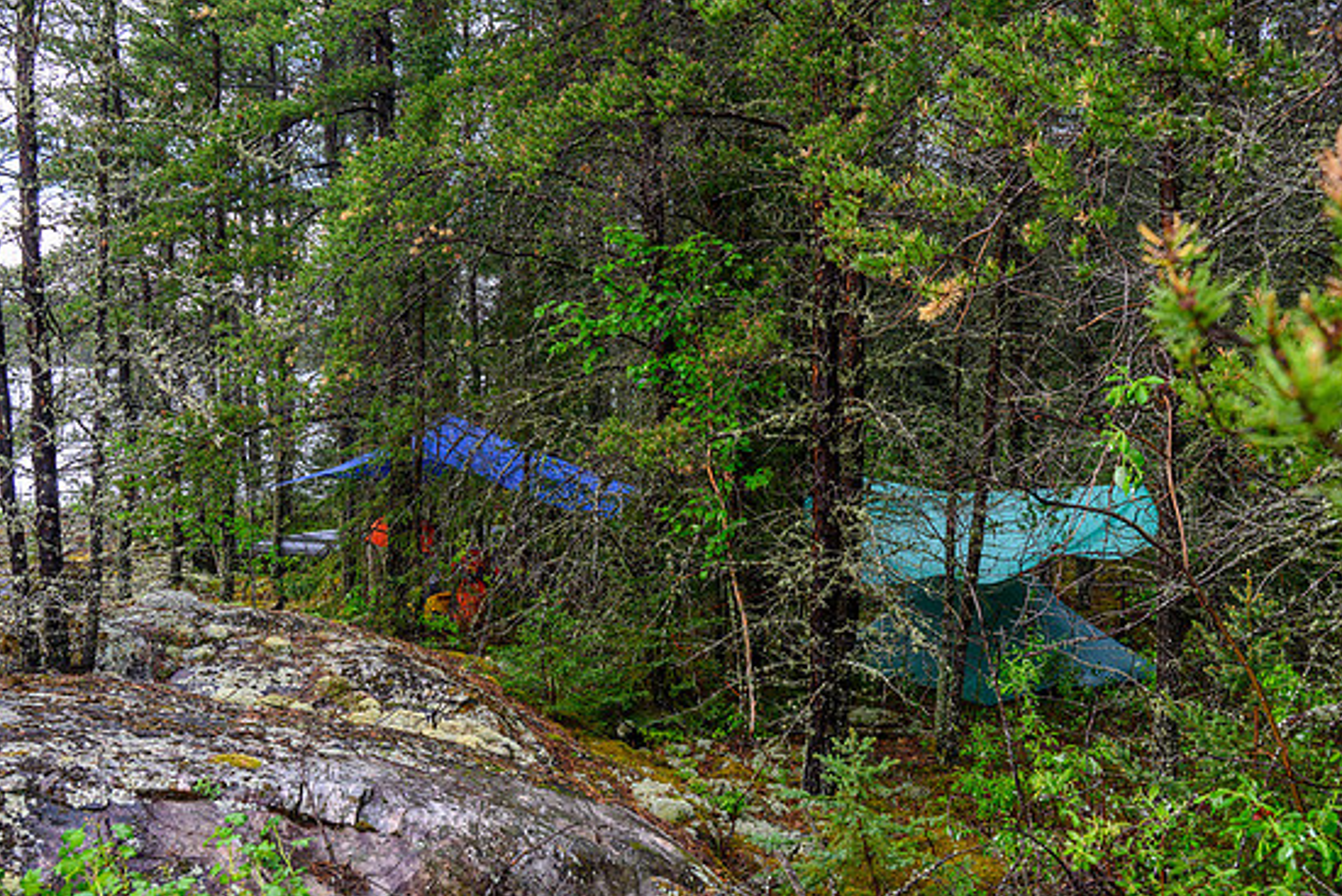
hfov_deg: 49.5
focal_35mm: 39
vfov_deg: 34.2
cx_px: 673
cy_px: 448
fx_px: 1454
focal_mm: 37
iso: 4000
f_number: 8
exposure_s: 1/80
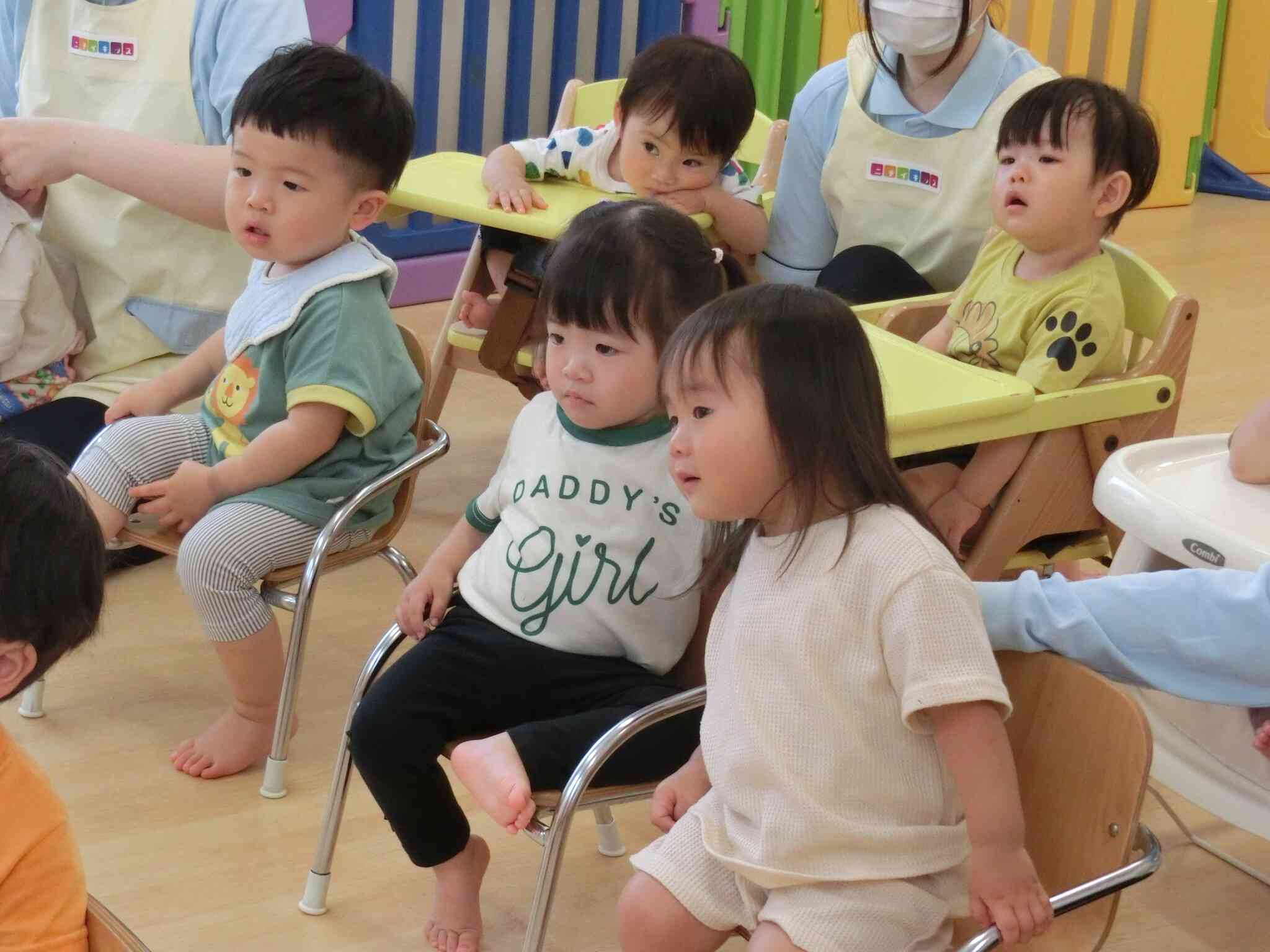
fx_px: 3412
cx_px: 635
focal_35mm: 93
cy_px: 476
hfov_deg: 21.1
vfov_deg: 15.9
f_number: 5.6
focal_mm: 16.5
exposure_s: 1/100
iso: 640
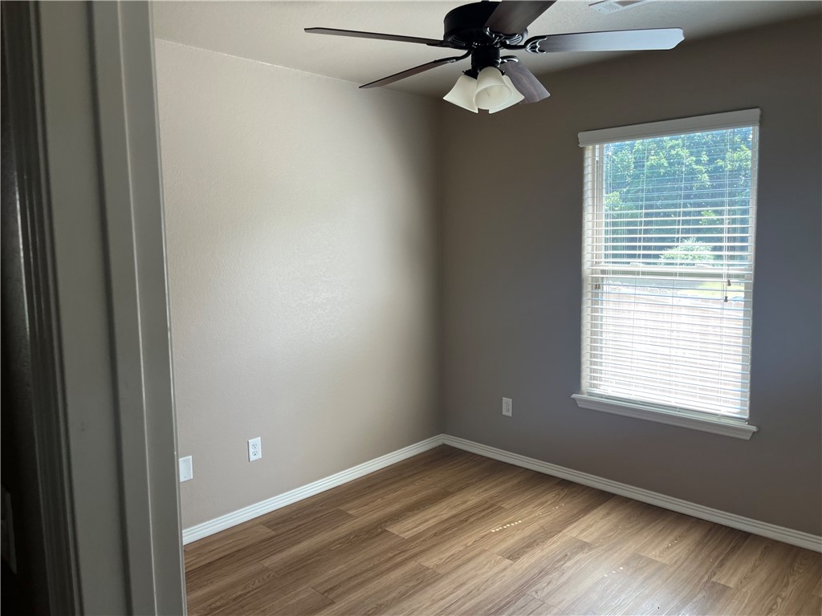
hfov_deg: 67.3
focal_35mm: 26
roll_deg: -0.2
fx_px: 617
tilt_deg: -5.7
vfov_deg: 53.1
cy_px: 308
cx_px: 411
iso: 64
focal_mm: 5.1
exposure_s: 1/120
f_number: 1.6
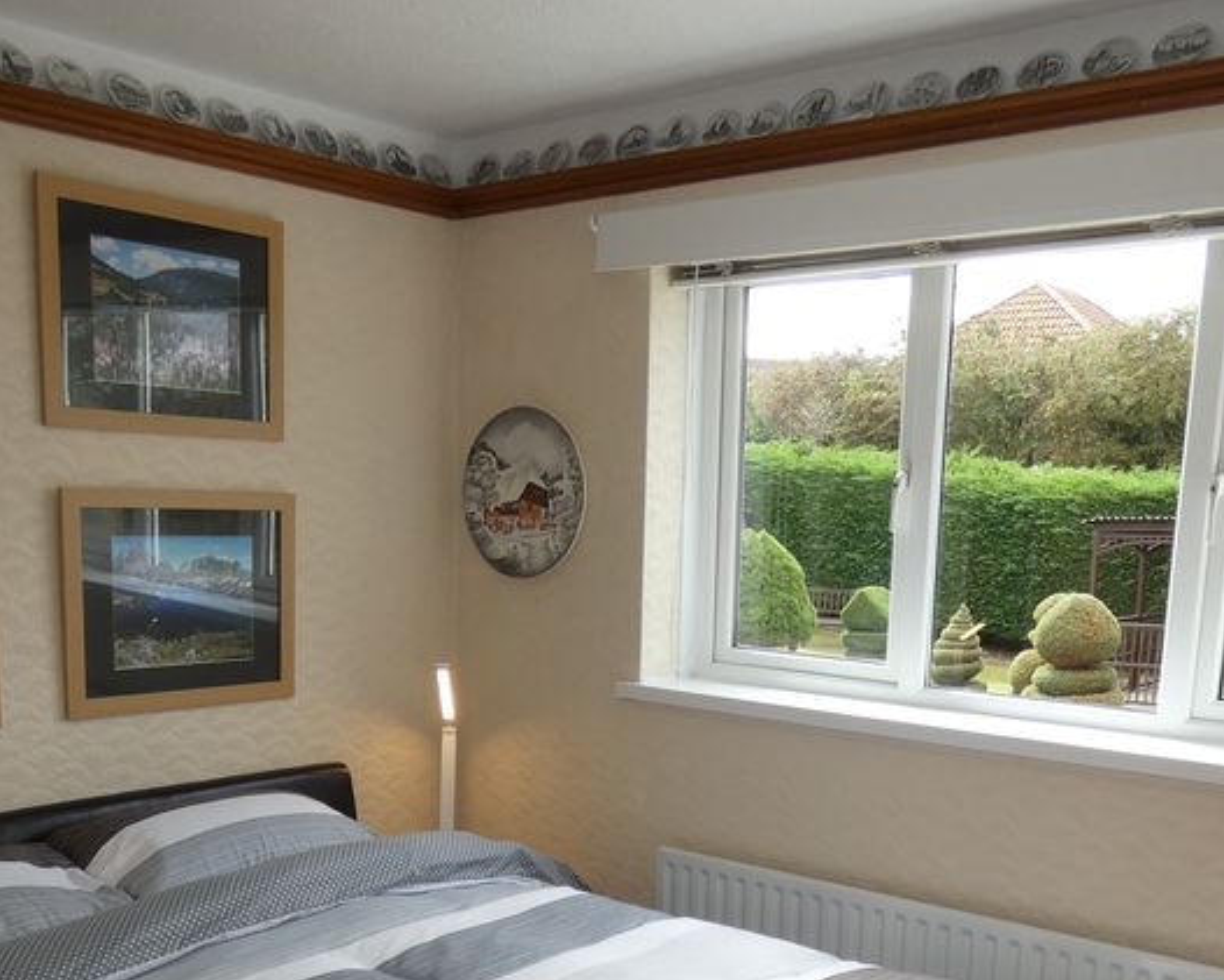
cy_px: 798
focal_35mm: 38
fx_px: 1377
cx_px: 628
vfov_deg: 37.6
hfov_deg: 47.9
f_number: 2.8
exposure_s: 1/160
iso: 80
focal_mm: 3.6
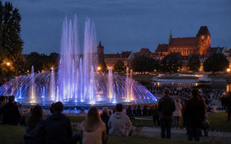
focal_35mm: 41
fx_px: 258
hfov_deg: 48.2
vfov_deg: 31.2
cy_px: 69
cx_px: 116
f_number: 4
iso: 6400
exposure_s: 1/125
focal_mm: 40
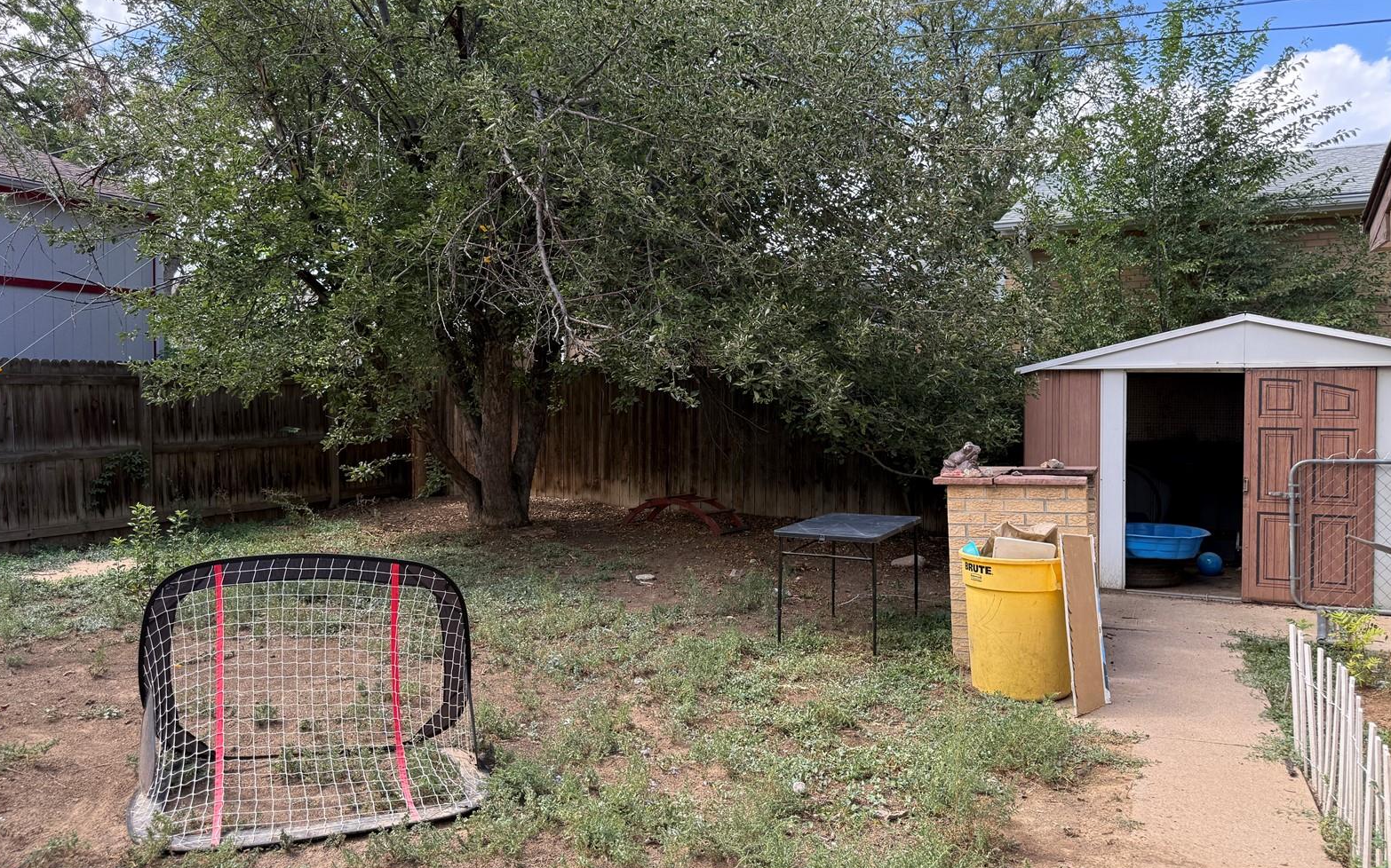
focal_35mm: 26
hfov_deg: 70.4
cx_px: 688
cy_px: 416
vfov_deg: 47.6
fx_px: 985
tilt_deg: -0.7
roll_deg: +0.0
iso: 100
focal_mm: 6.76
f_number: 1.78
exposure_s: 1/702
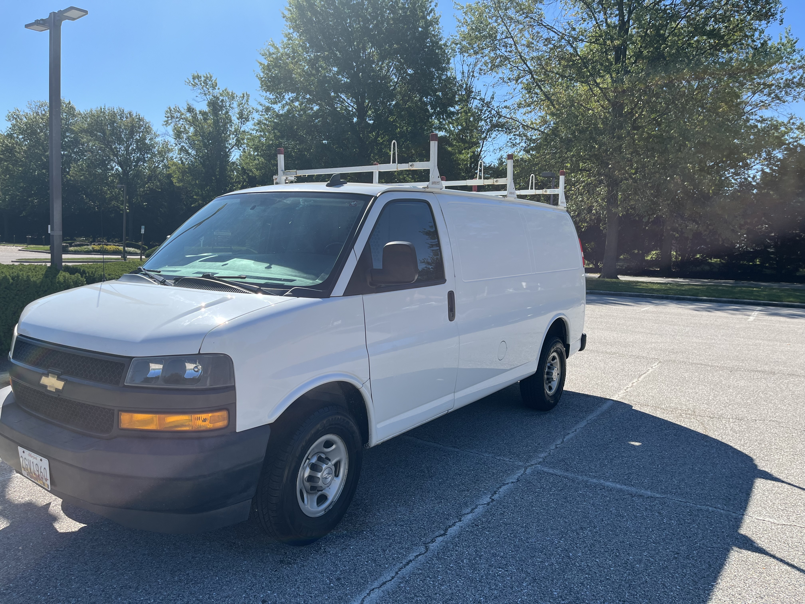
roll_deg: -2.6
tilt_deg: -5.2
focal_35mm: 26
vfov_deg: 53.1
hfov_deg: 67.3
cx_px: 402
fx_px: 605
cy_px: 302
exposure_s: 1/2410
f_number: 1.6
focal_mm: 5.1
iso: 50
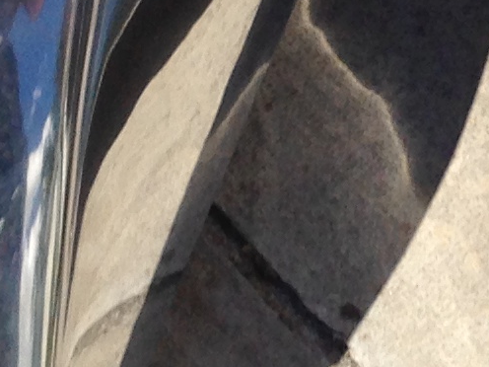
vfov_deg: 6.8
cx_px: 477
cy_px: -19
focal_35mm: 217
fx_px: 3065
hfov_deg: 9.1
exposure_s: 1/1808
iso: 50
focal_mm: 4.12
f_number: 2.4
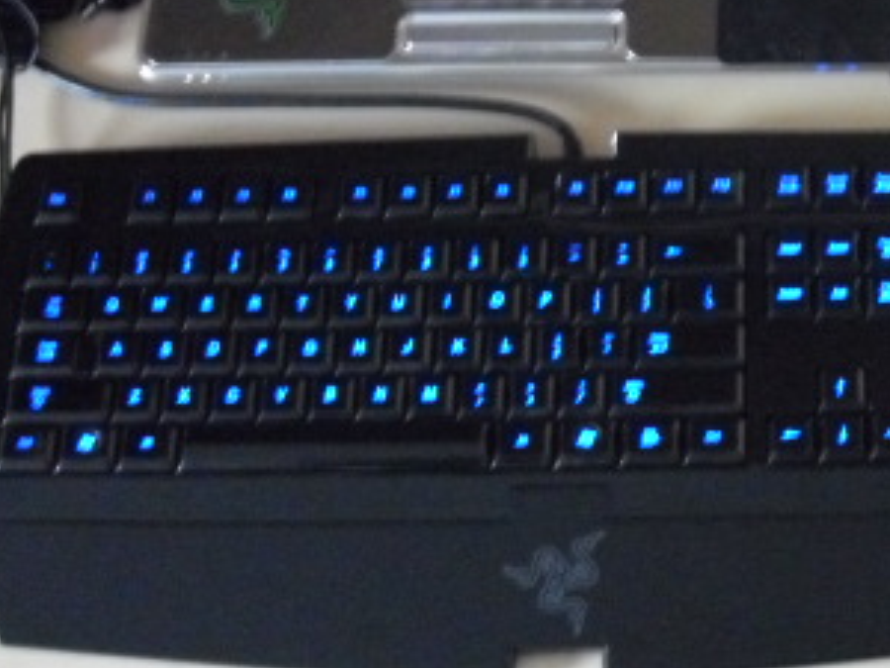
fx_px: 2083
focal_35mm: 81
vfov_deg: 18.2
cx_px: 860
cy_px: 217
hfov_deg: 23.3
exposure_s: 1/8
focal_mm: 6.2
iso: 800
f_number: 2.8
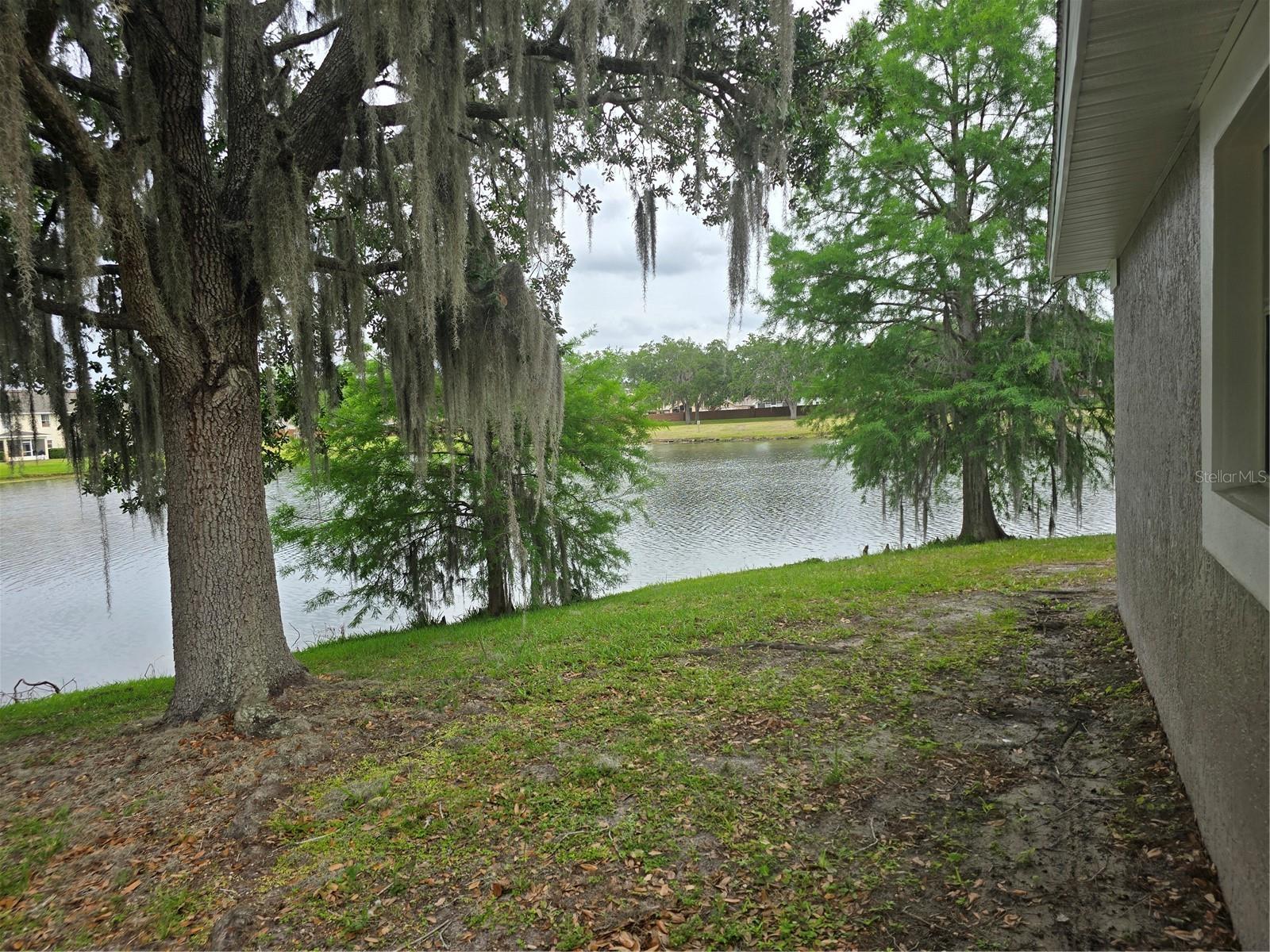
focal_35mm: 23
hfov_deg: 73.9
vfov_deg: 58.9
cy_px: 476
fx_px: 844
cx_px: 635
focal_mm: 6.3
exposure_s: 1/237
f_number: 1.7
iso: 12
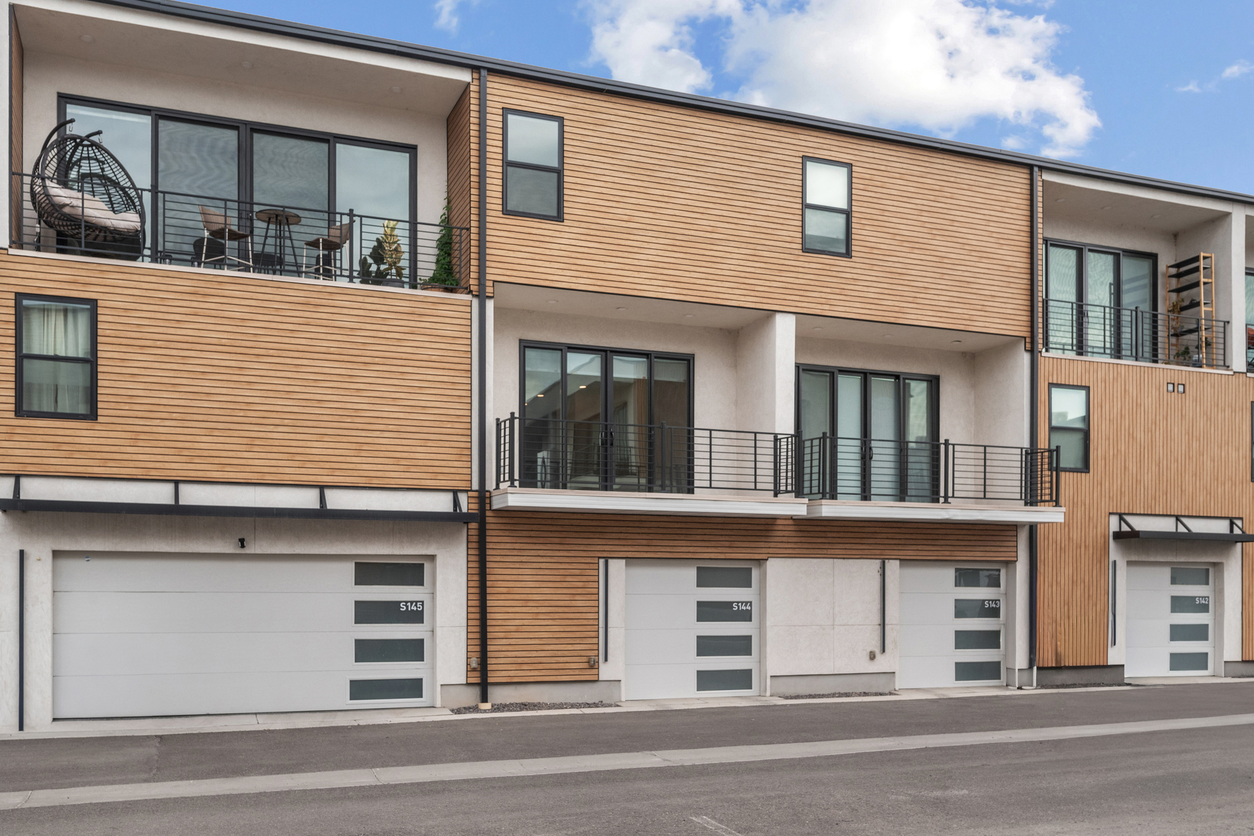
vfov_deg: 42.3
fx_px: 1080
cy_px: 409
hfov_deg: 60.3
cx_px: 618
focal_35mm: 31
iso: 1600
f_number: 8
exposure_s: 1/160
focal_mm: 30
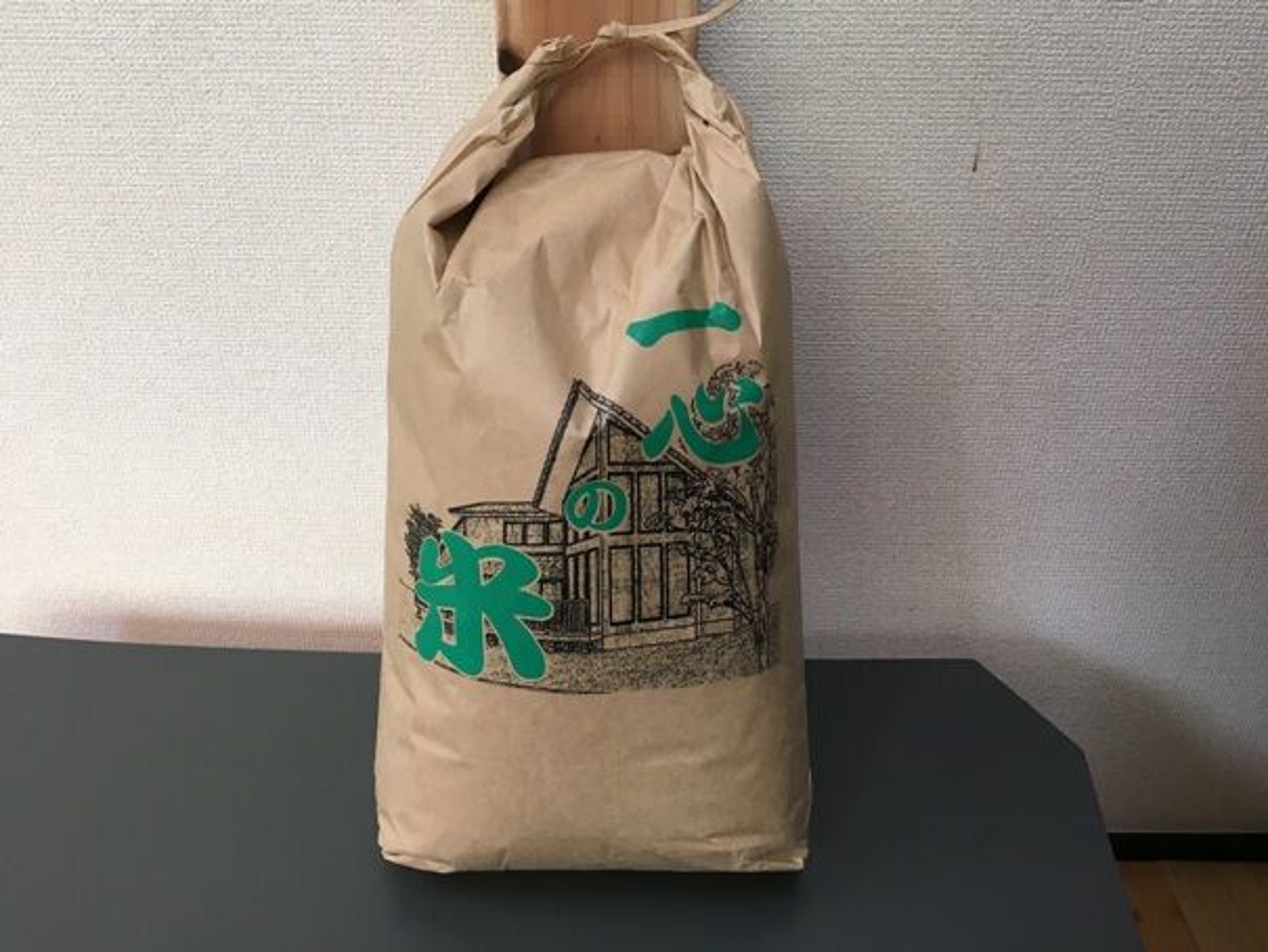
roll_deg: -0.1
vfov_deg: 48.2
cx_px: 634
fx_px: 1062
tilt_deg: -31.0
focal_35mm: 29
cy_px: 476
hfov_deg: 61.6
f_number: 2.2
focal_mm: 4.15
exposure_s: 1/30
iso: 32
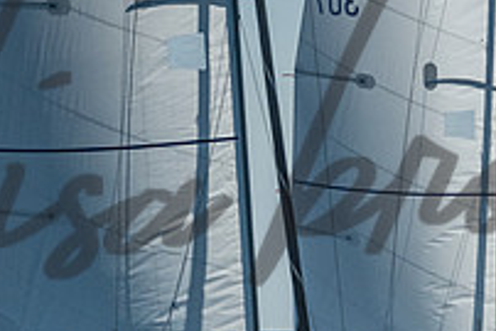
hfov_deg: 1.8
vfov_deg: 1.2
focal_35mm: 1138
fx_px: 15690
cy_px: 66
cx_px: 261
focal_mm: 200
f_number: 10
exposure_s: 1/1000
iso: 400
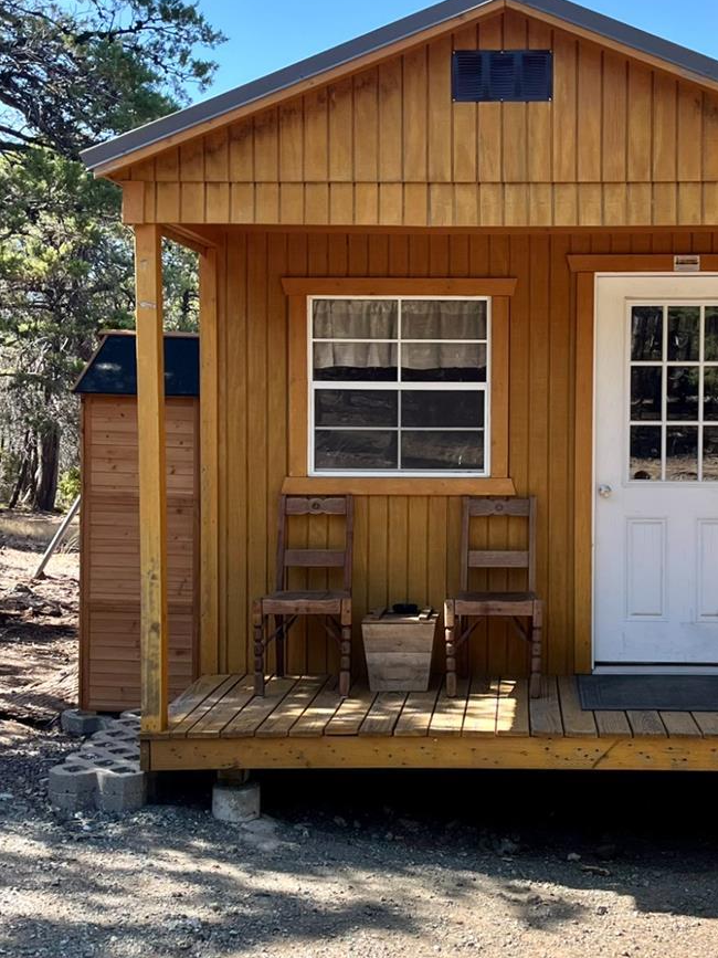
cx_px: 514
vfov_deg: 42.1
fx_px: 1245
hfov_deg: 31.7
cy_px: 444
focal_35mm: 45
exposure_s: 1/1279
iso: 50
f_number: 1.6
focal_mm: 5.1
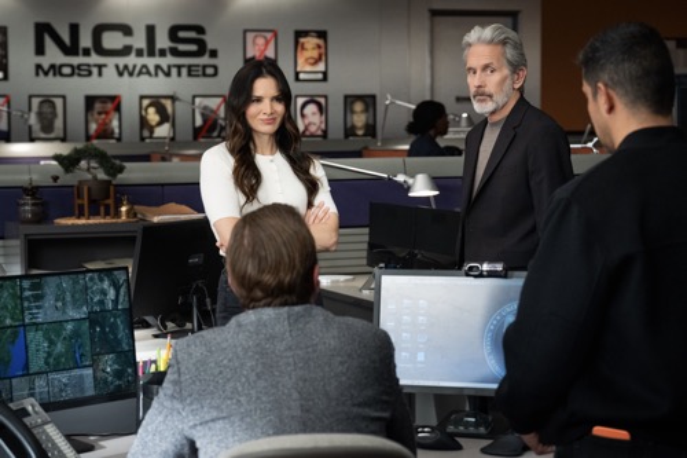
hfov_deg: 24.5
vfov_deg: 16.4
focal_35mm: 83
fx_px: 1583
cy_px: 229
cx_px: 344
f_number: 5
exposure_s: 1/160
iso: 3200
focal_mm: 83
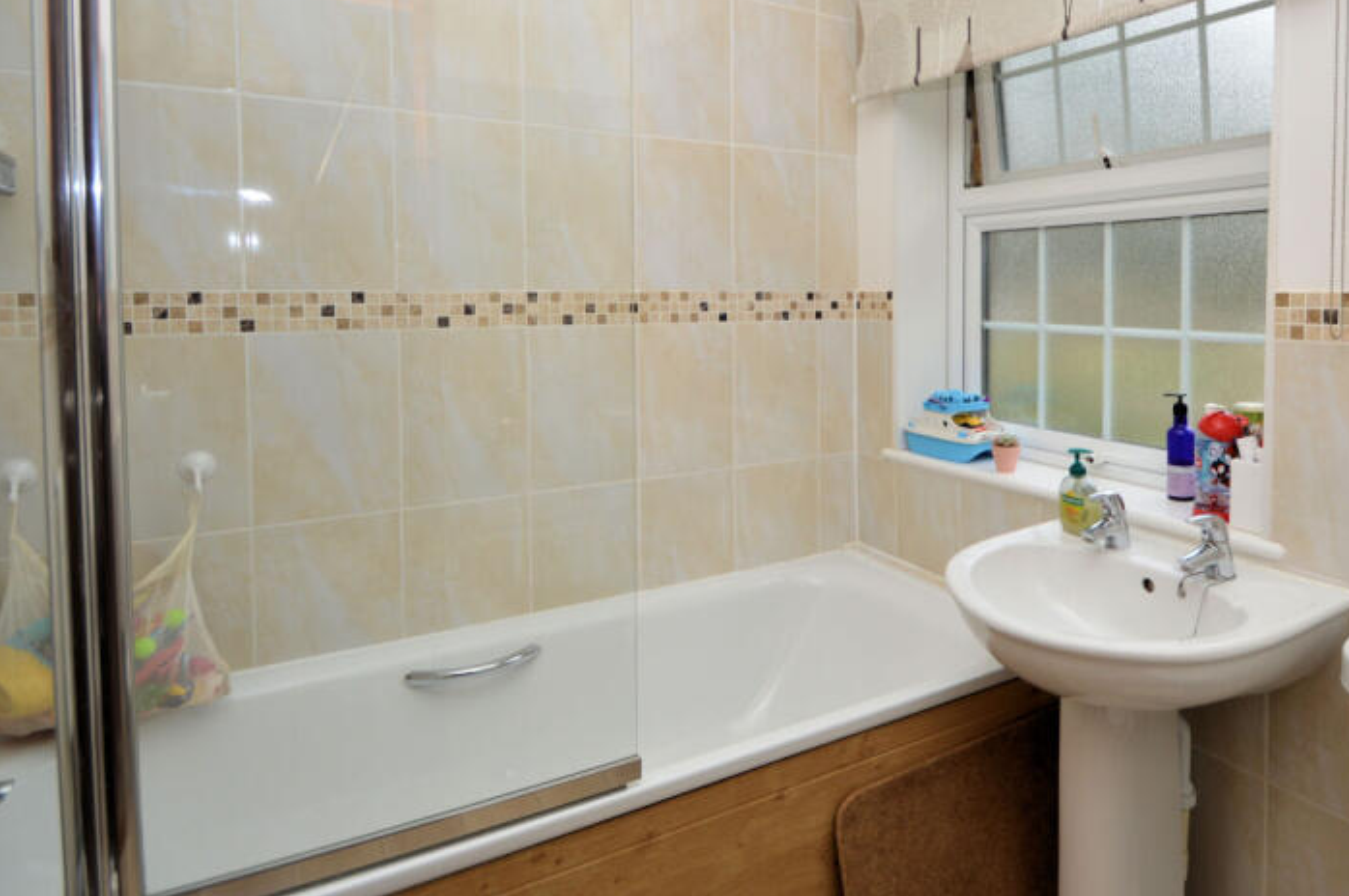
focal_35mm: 22
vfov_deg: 56.0
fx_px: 824
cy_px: 302
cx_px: 847
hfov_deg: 77.2
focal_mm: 10
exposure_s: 1/60
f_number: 4
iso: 100
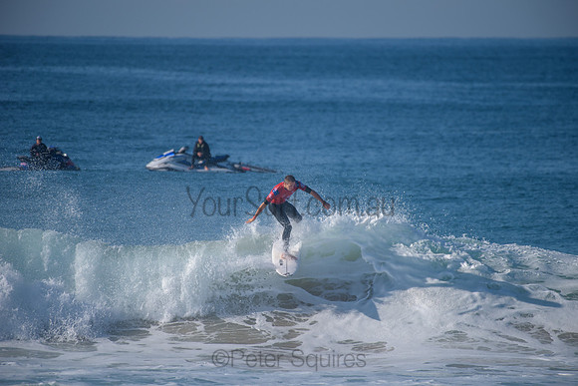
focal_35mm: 500
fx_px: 8029
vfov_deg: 2.8
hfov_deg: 4.1
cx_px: 289
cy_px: 193
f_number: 5.6
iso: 180
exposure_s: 1/2000
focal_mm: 500
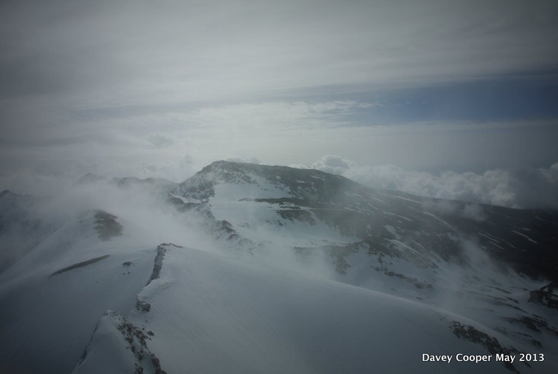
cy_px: 187
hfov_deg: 67.3
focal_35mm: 27
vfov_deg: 48.1
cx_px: 279
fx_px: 419
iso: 100
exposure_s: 1/1600
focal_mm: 10
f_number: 10
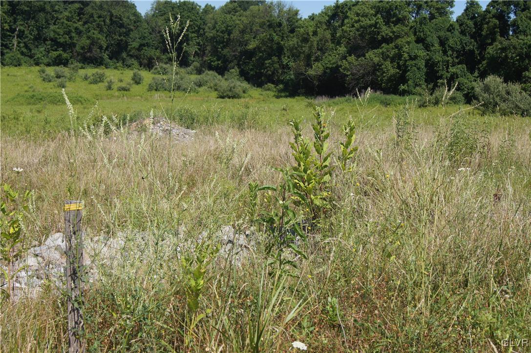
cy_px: 176
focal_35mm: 52
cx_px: 266
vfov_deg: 25.7
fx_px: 773
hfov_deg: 37.9
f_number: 11
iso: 100
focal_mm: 35
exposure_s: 1/160
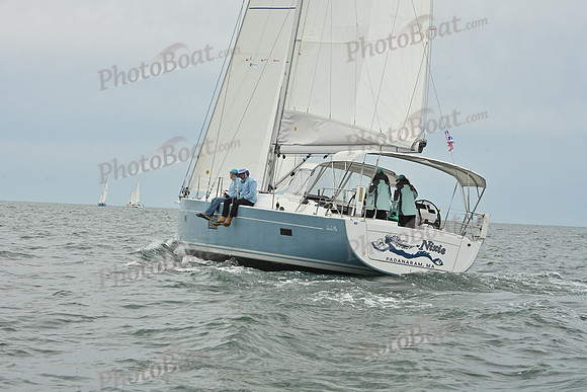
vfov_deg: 14.9
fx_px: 1500
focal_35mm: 92
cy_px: 196
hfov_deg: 22.1
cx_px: 294
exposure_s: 1/1000
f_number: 11
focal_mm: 92
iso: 320
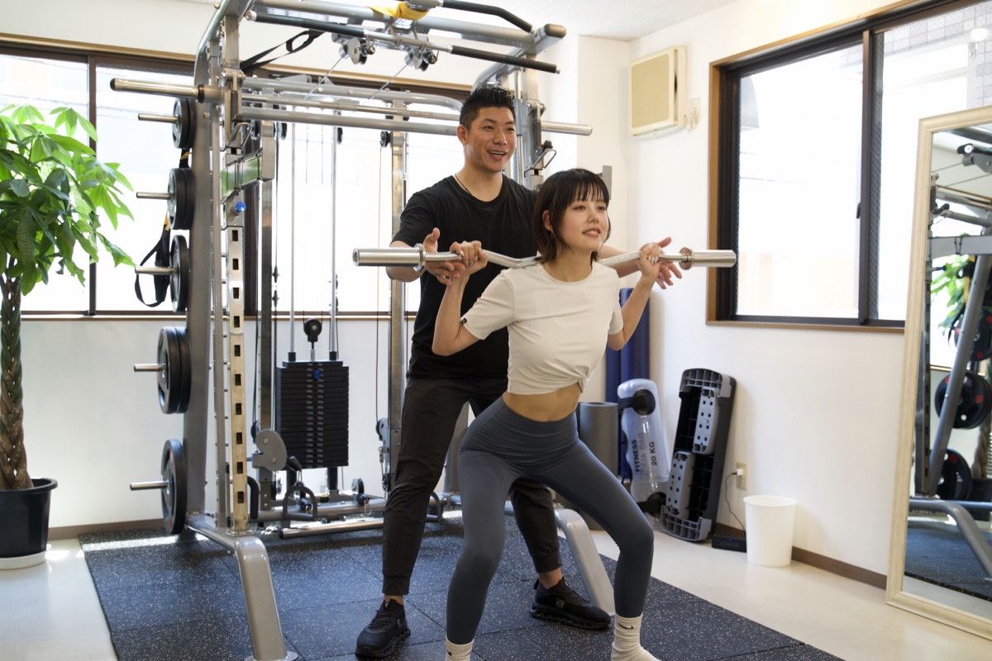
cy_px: 330
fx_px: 992
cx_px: 496
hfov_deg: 53.1
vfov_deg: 36.9
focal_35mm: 36
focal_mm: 36
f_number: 4.5
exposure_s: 1/60
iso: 800
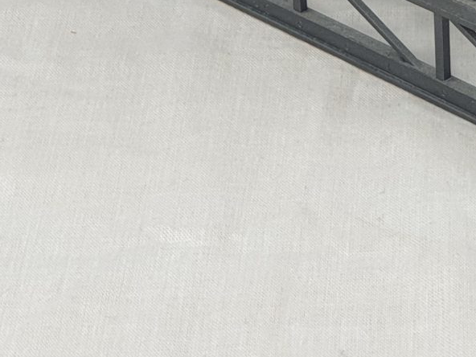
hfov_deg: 8.8
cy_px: -287
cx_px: 321
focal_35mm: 225
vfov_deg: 6.5
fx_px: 3094
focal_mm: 6
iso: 100
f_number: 2.4
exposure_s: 1/33
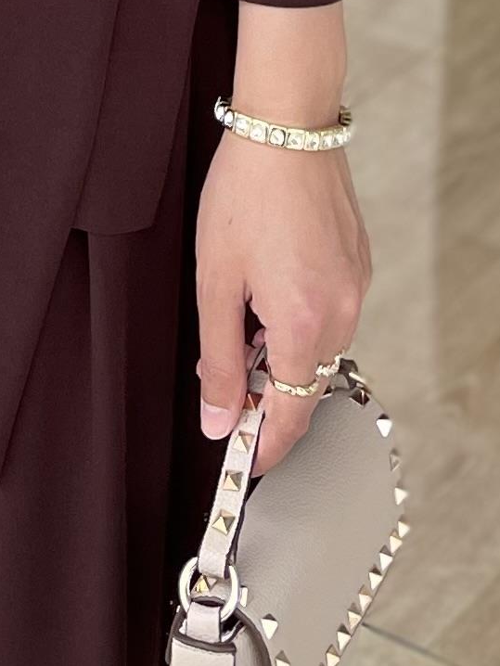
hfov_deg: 10.2
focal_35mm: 146
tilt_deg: -4.9
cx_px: 195
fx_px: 2810
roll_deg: -0.7
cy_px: -1141
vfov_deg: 10.6
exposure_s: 1/432
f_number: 1.6
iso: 50
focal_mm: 5.1
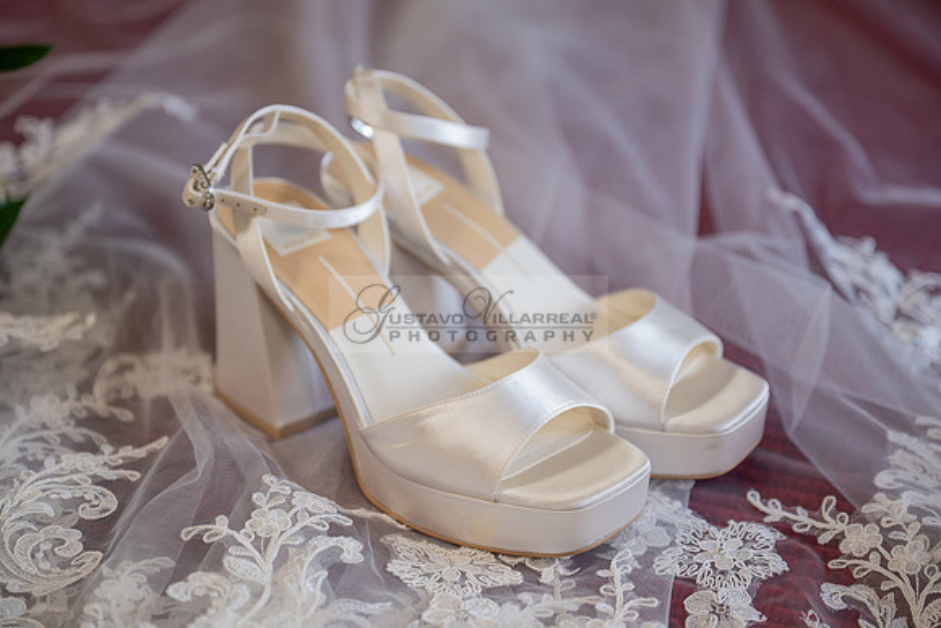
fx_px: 1830
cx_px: 470
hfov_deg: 28.8
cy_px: 314
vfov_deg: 19.5
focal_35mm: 70
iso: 640
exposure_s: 1/200
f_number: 2.8
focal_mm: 70
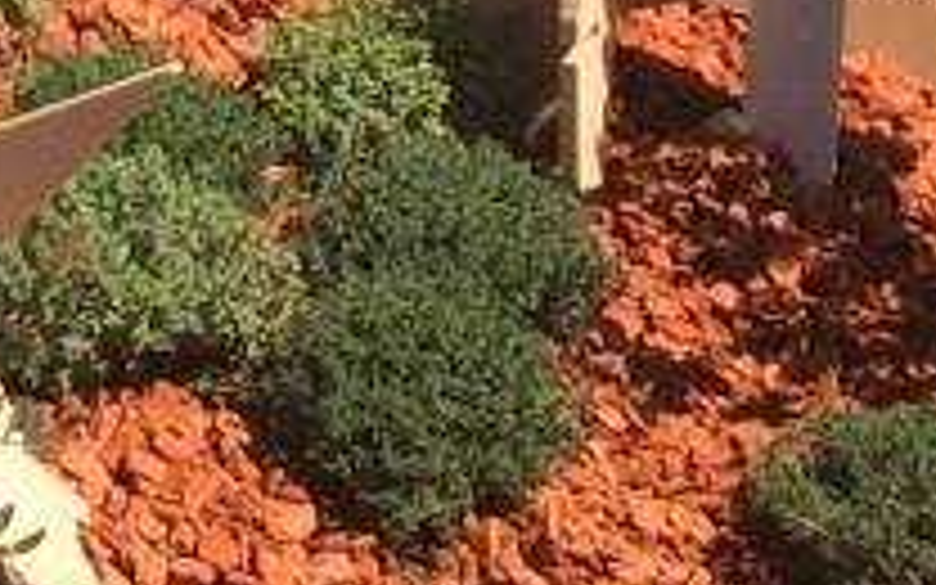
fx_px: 6020
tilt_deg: -3.6
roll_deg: -0.1
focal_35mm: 236
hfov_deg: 8.7
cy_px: -1148
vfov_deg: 5.3
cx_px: -432
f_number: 2.2
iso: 32
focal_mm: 4.15
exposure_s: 1/1883
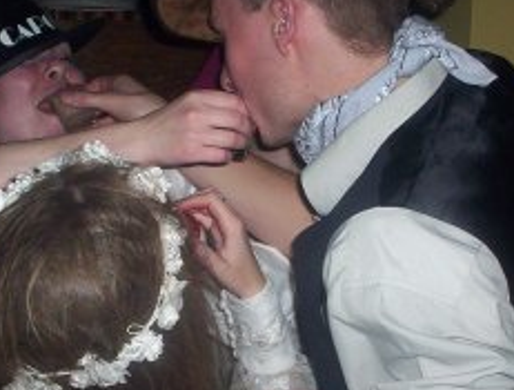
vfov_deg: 22.0
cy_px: 261
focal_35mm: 67
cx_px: 247
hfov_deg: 28.9
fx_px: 998
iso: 140
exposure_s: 1/60
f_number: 4.5
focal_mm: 4.99
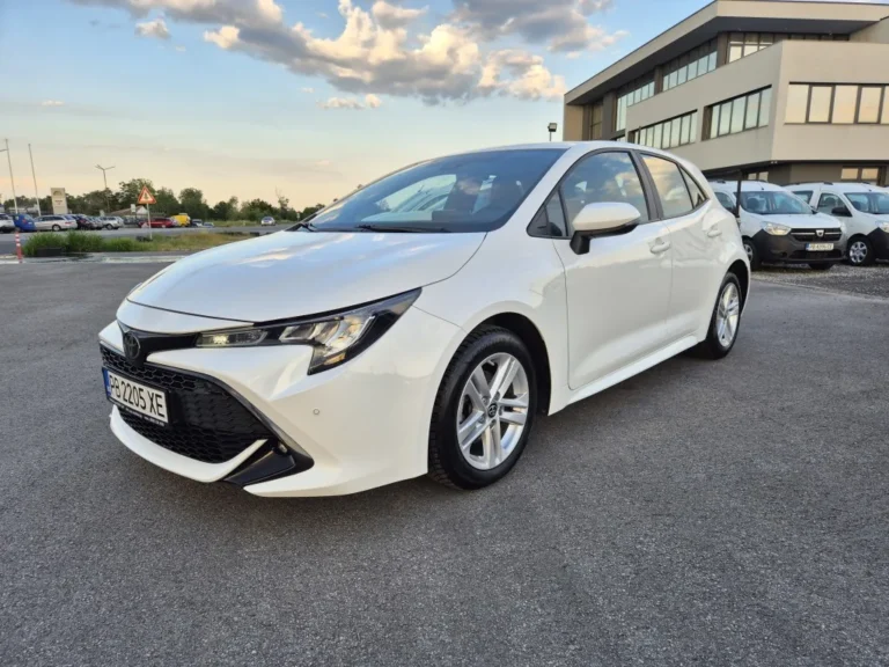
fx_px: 591
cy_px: 334
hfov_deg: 73.9
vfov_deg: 58.9
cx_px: 444
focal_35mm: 23
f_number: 1.8
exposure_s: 1/310
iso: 25
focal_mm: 5.4
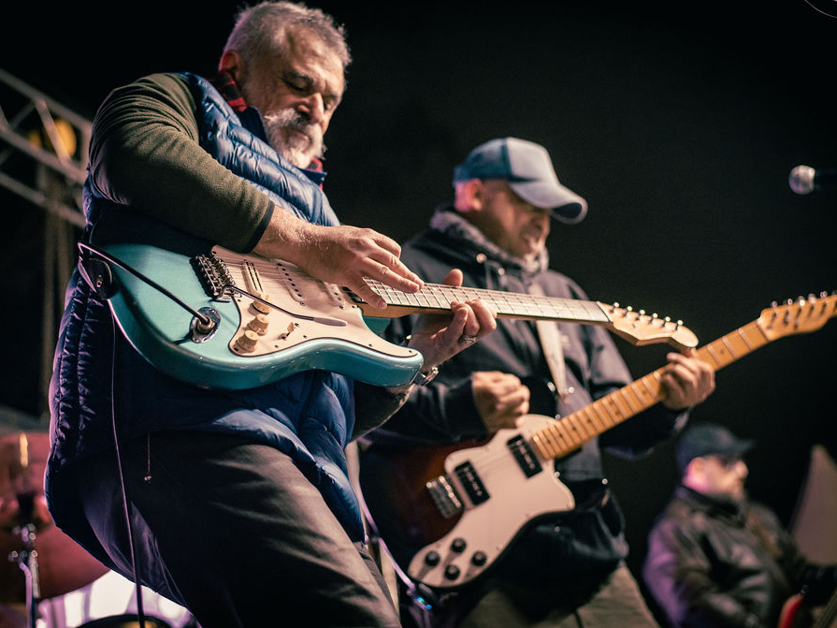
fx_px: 1330
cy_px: 309
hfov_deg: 34.9
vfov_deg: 26.6
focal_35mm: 55
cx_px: 398
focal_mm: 50
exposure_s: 1/200
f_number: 2.5
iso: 2000
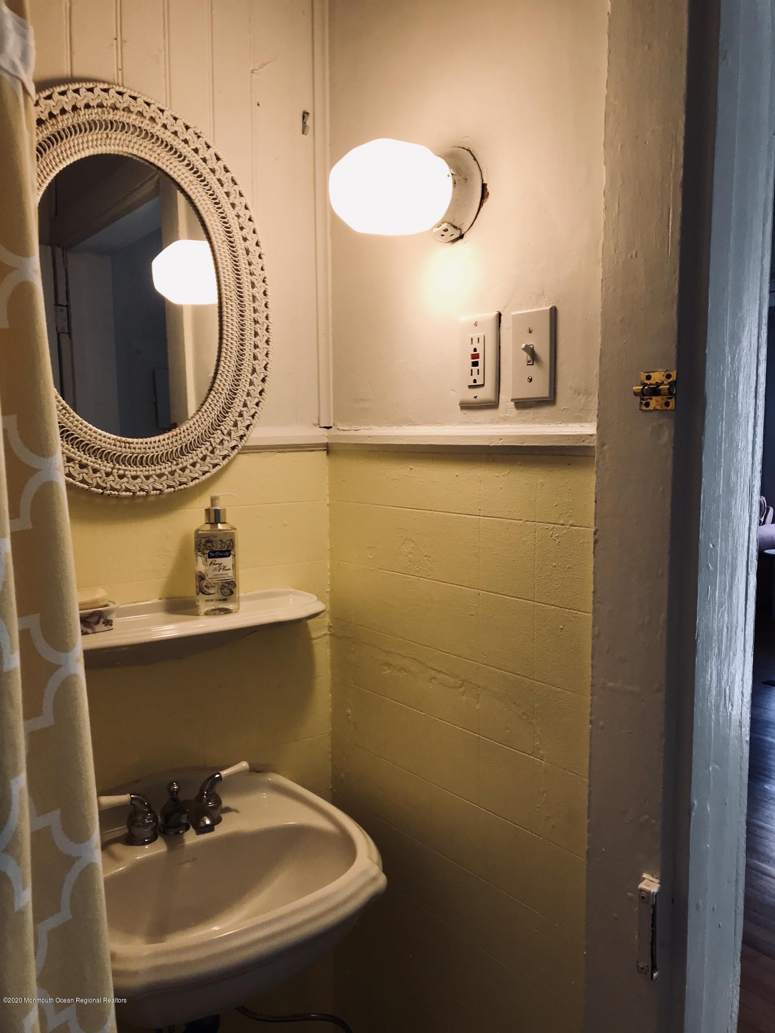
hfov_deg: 49.7
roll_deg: -0.7
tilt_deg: -5.4
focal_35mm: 28
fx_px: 836
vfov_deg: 63.4
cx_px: 388
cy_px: 516
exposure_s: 1/60
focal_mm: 3.99
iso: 25
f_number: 1.8
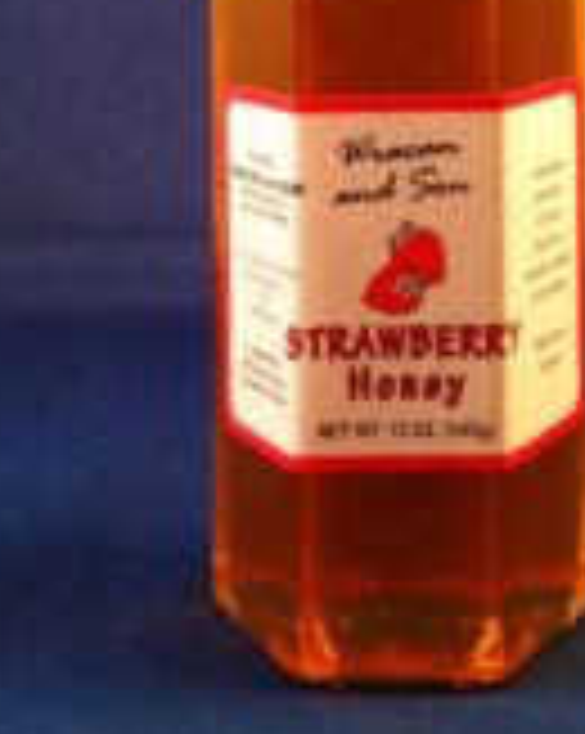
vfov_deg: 23.0
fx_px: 1713
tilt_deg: -4.2
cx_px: 387
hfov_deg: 19.3
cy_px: -32
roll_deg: -0.6
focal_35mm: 79
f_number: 2.4
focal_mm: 4.12
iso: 250
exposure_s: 1/20
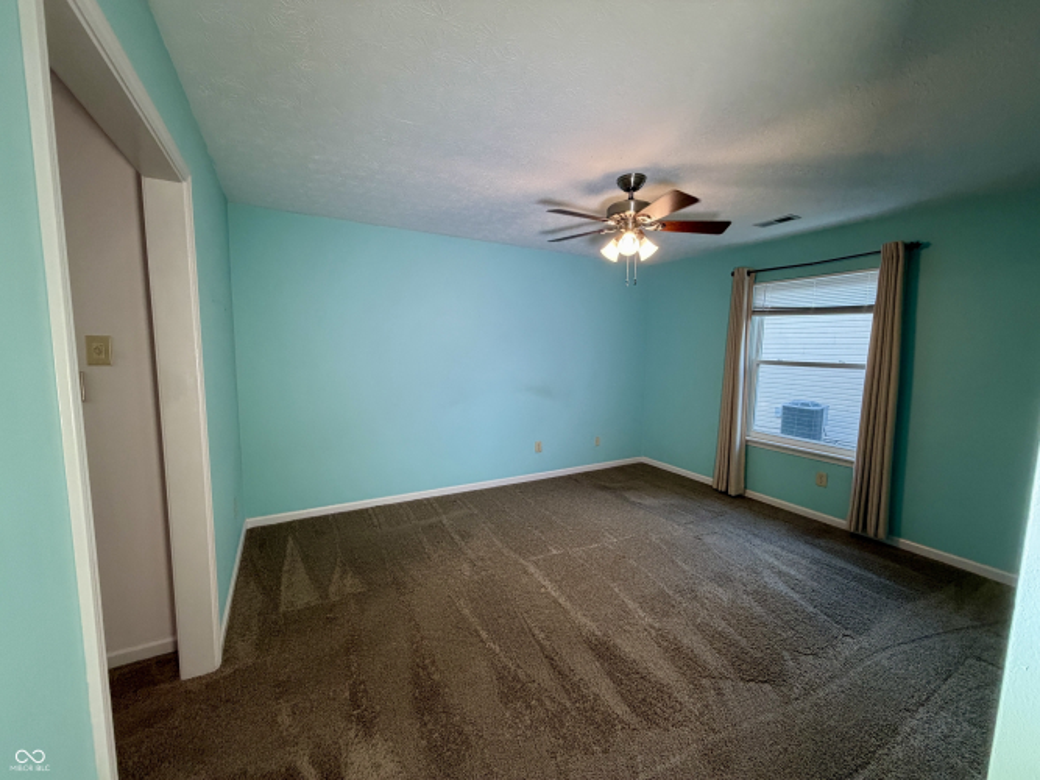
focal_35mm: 14
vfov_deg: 85.7
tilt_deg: -5.9
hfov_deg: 102.1
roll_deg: -0.7
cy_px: 390
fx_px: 421
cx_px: 520
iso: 320
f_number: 2.2
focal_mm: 2.22
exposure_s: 1/120
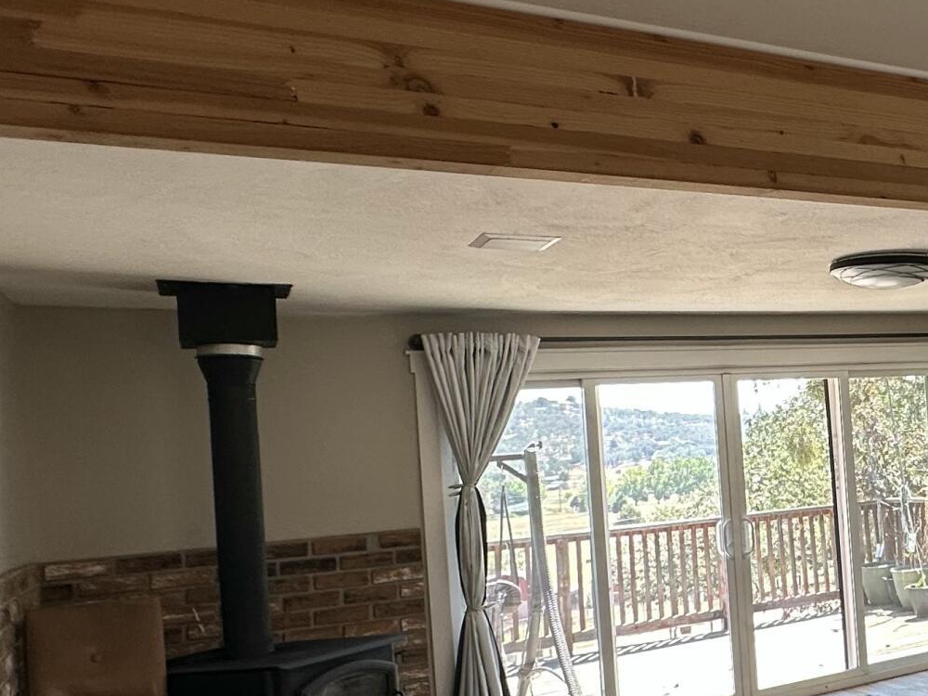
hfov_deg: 35.7
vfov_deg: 34.2
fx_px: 1126
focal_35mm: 42
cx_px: 1096
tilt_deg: +0.4
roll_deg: +3.8
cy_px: 417
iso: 50
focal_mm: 2.22
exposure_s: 1/99
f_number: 2.2
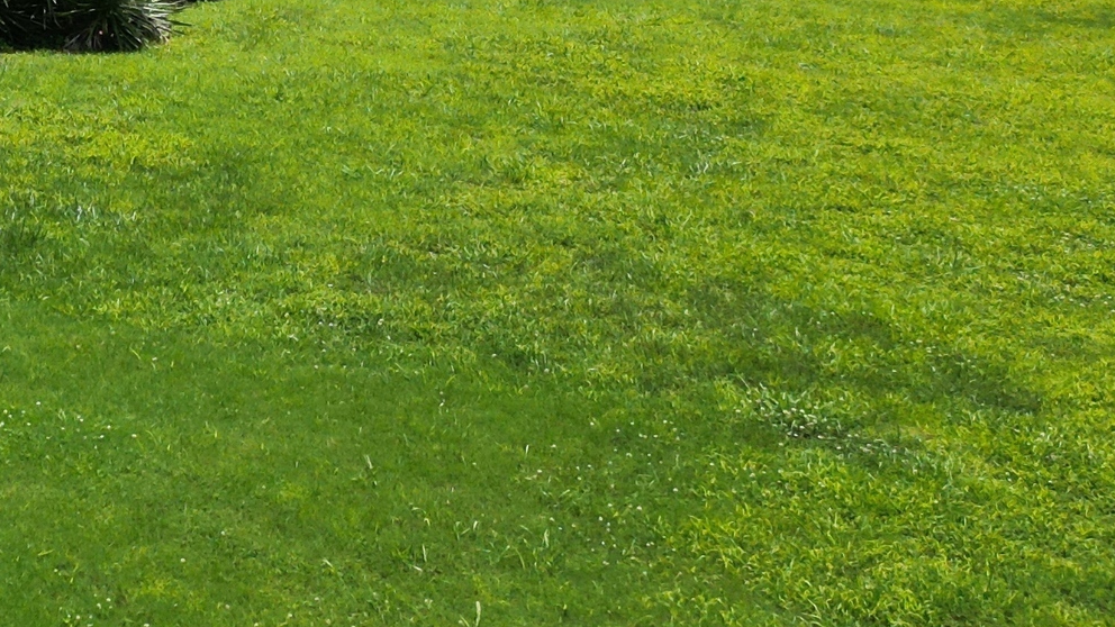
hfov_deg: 22.6
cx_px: -438
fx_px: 2395
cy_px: -272
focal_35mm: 81
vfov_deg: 14.1
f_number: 1.7
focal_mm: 6.72
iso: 130
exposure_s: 1/4000
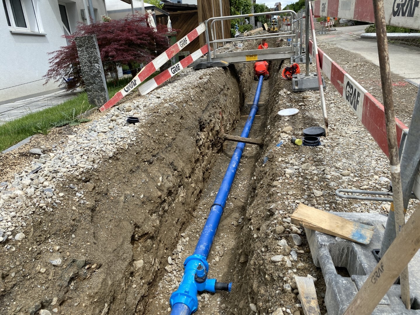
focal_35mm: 26
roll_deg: +4.8
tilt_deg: -16.7
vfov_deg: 53.1
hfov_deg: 67.3
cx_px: 210
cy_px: 158
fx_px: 315
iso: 32
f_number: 1.8
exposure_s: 1/1124
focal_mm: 4.25
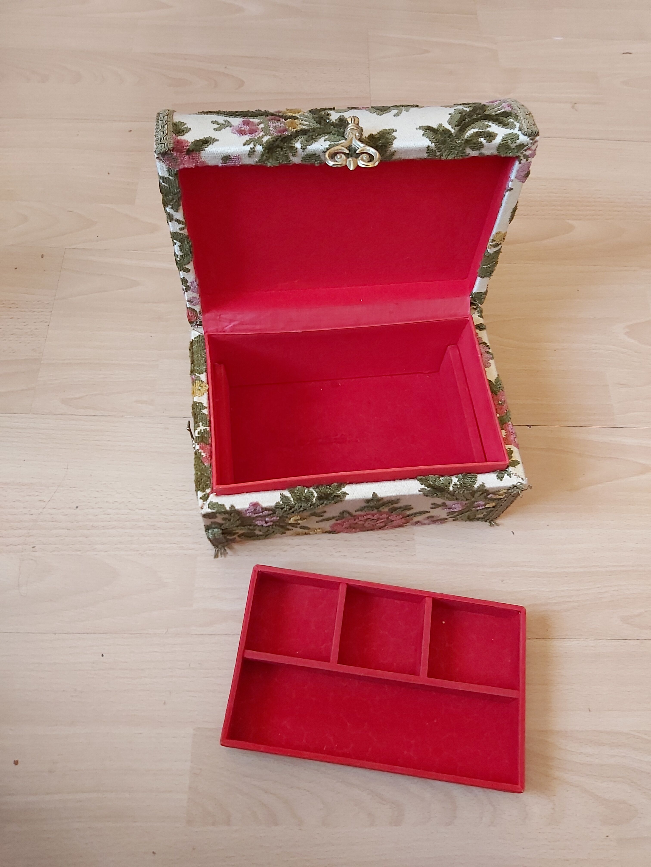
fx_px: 652
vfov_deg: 67.3
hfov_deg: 53.1
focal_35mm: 26
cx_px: 326
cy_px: 434
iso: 320
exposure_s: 1/24
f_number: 1.7
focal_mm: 3.92
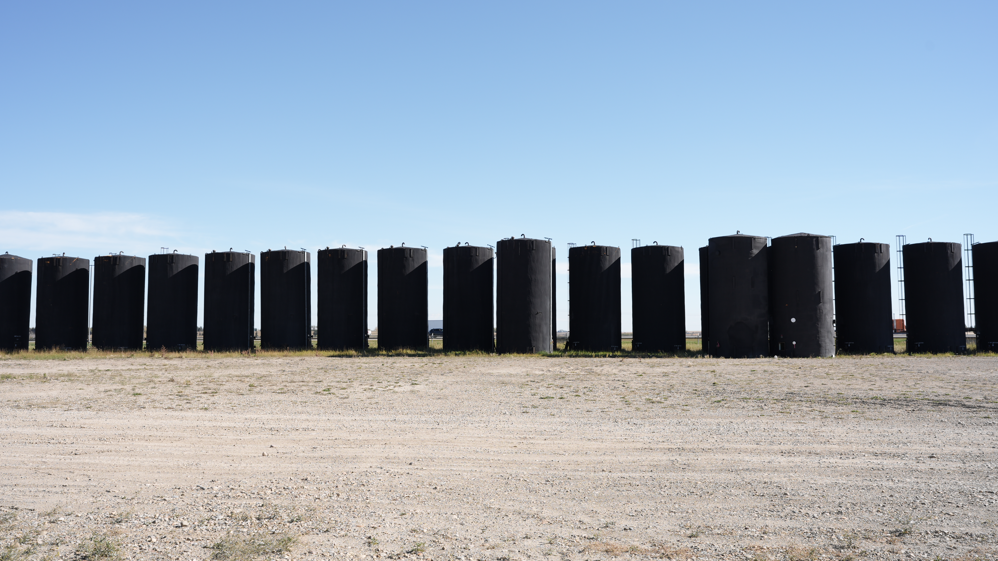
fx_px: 979
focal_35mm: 37
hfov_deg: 54.0
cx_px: 496
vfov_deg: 32.0
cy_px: 256
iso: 100
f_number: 8
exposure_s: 1/200
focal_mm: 35
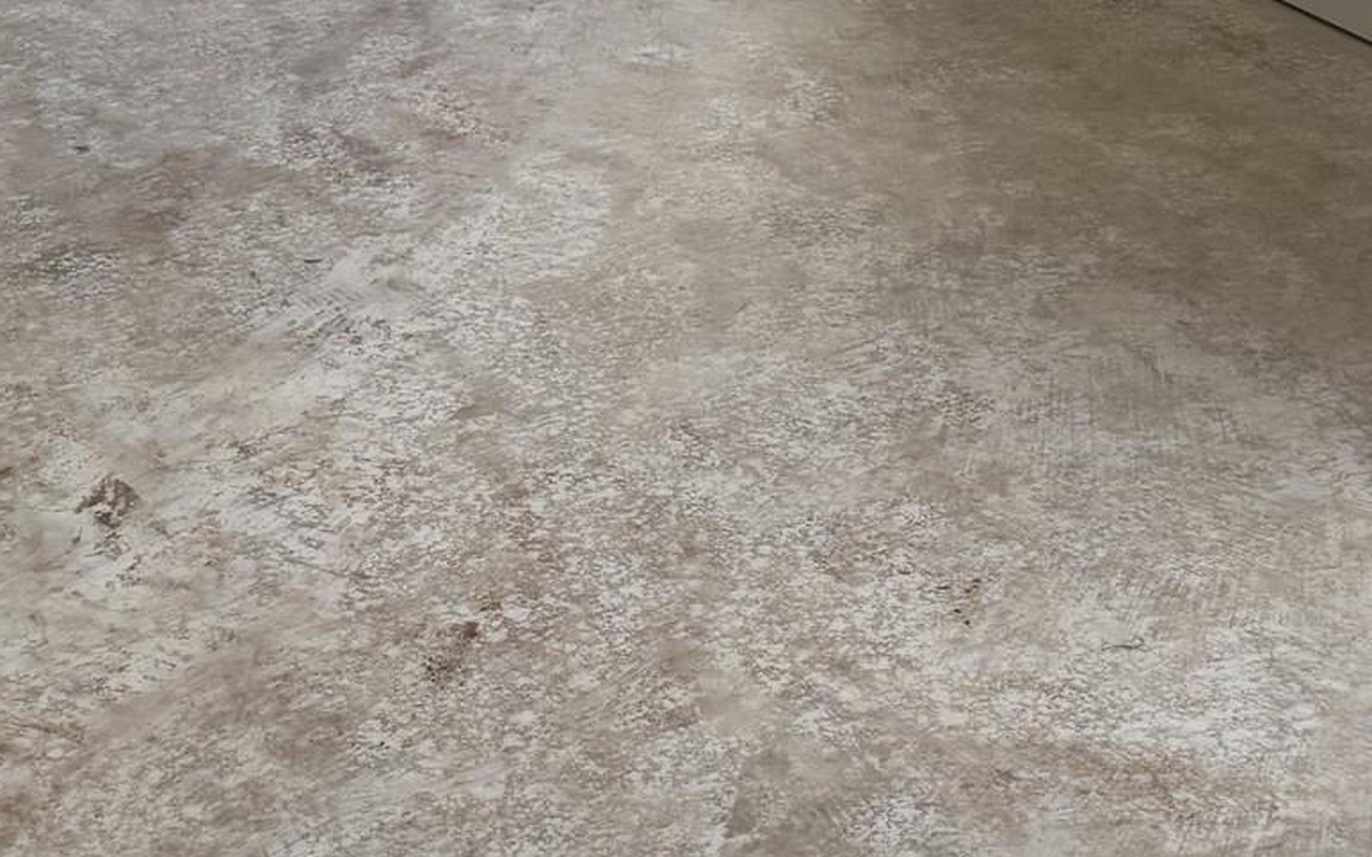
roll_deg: +0.0
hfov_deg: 26.9
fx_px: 2842
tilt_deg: -2.7
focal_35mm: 76
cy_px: -839
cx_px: 959
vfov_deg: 14.4
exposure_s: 1/345
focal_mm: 6.76
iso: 80
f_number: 1.78
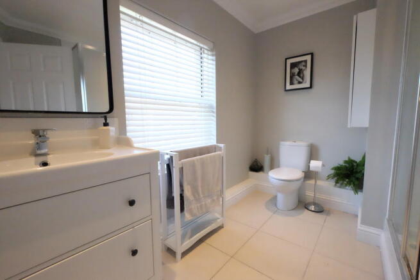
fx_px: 175
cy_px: 140
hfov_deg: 100.4
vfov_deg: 77.4
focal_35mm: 15
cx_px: 210
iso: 12800
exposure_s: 1/420
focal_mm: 10
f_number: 8
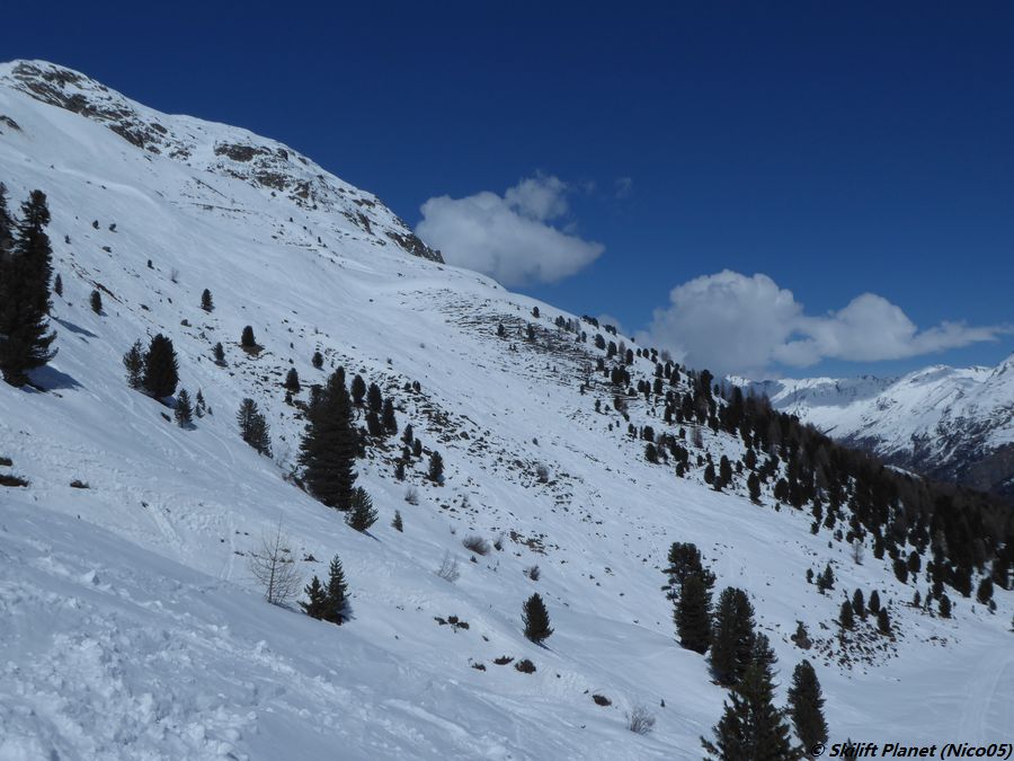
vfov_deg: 44.2
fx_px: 937
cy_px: 380
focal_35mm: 32
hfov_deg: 56.8
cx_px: 507
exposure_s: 1/1600
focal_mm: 5.4
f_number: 6.3
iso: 80
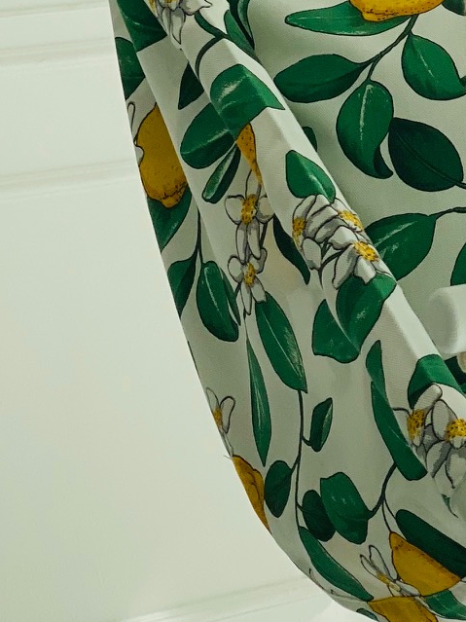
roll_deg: +2.3
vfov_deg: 12.0
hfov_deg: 8.9
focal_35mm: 164
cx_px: 640
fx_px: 2945
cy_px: 228
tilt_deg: -8.9
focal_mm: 6
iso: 20
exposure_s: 1/1065
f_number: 2
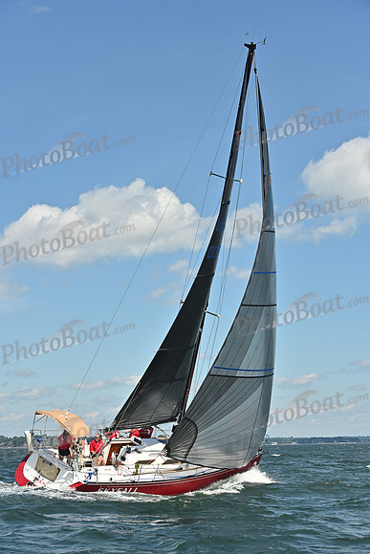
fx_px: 1078
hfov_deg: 19.5
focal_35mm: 70
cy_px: 277
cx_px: 185
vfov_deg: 28.8
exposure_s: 1/1250
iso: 250
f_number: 8
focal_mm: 70
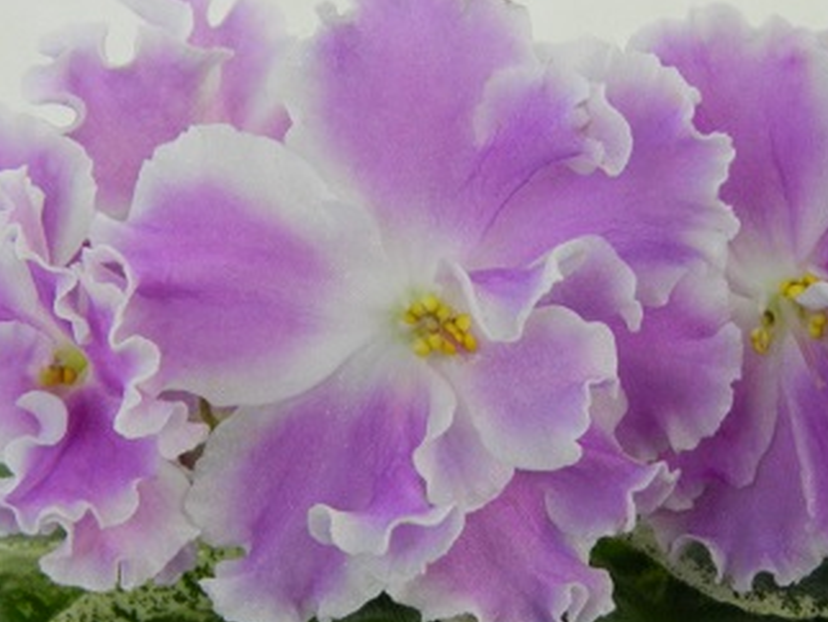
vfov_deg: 14.8
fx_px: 2370
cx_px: 607
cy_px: 540
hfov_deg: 19.7
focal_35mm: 99
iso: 160
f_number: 3.5
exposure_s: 1/50
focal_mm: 7.3
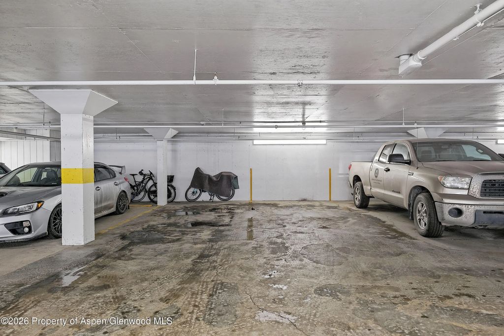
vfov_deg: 57.2
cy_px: 168
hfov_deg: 78.6
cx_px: 252
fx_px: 308
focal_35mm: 22
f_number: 7.1
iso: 125
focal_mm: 22
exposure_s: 1/15
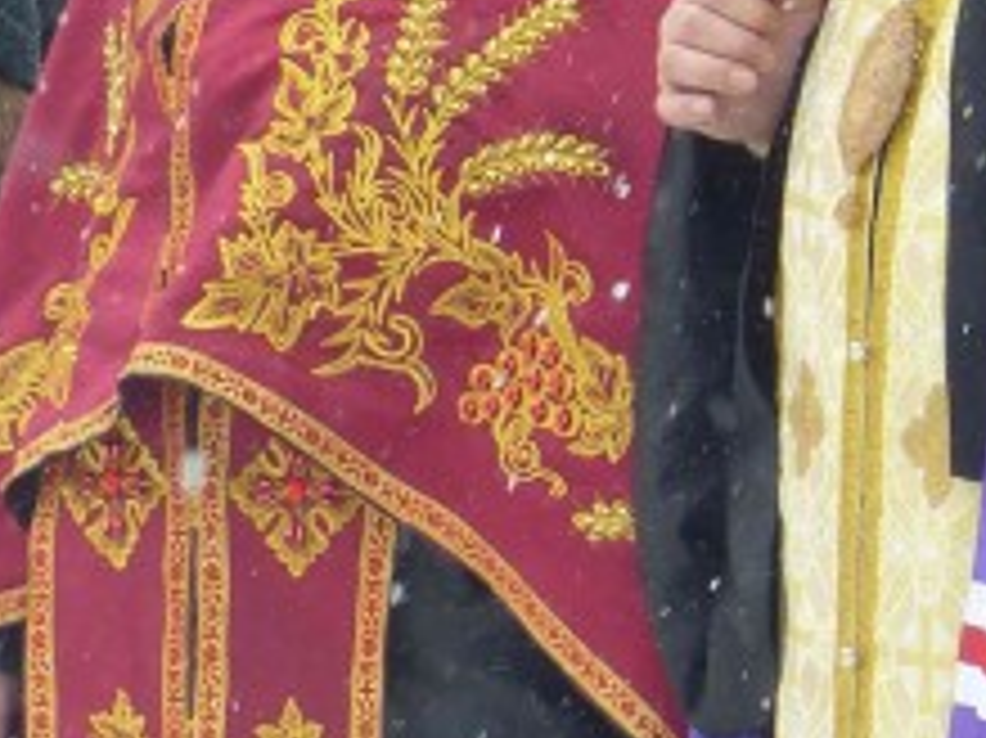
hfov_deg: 5.0
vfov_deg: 3.8
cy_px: 252
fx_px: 11046
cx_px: 1927
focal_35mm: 388
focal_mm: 15
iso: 100
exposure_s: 1/250
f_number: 4
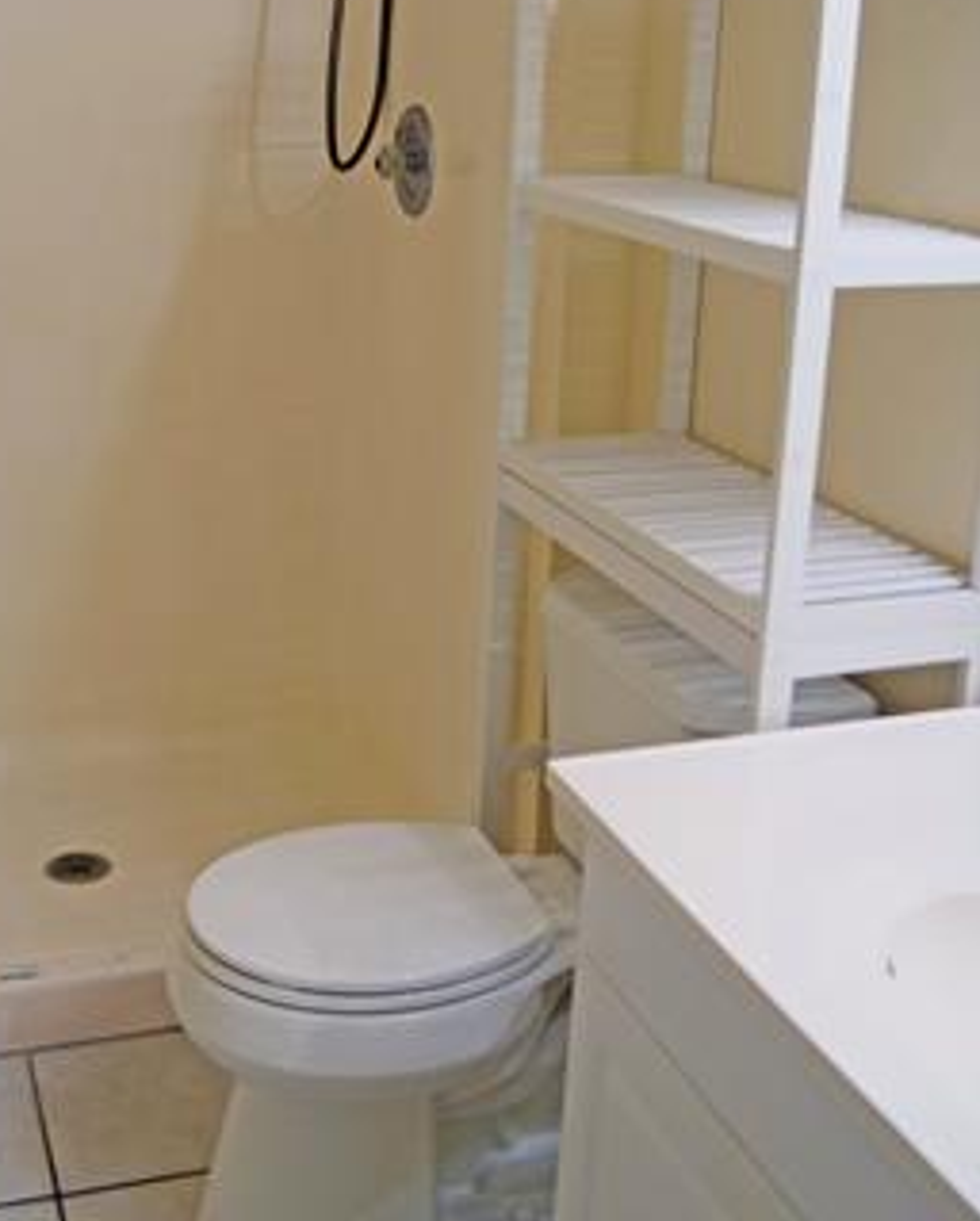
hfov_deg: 33.9
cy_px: 475
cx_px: 318
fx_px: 1592
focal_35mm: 44
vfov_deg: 41.7
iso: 200
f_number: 3.5
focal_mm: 12
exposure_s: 1/100
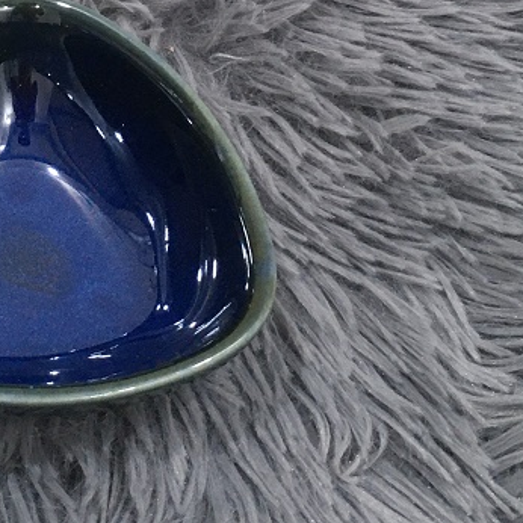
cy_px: -3
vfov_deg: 19.0
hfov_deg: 19.3
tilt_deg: -51.8
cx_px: 86
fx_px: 1521
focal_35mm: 89
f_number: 2.2
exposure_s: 1/33
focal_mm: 4.15
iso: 125
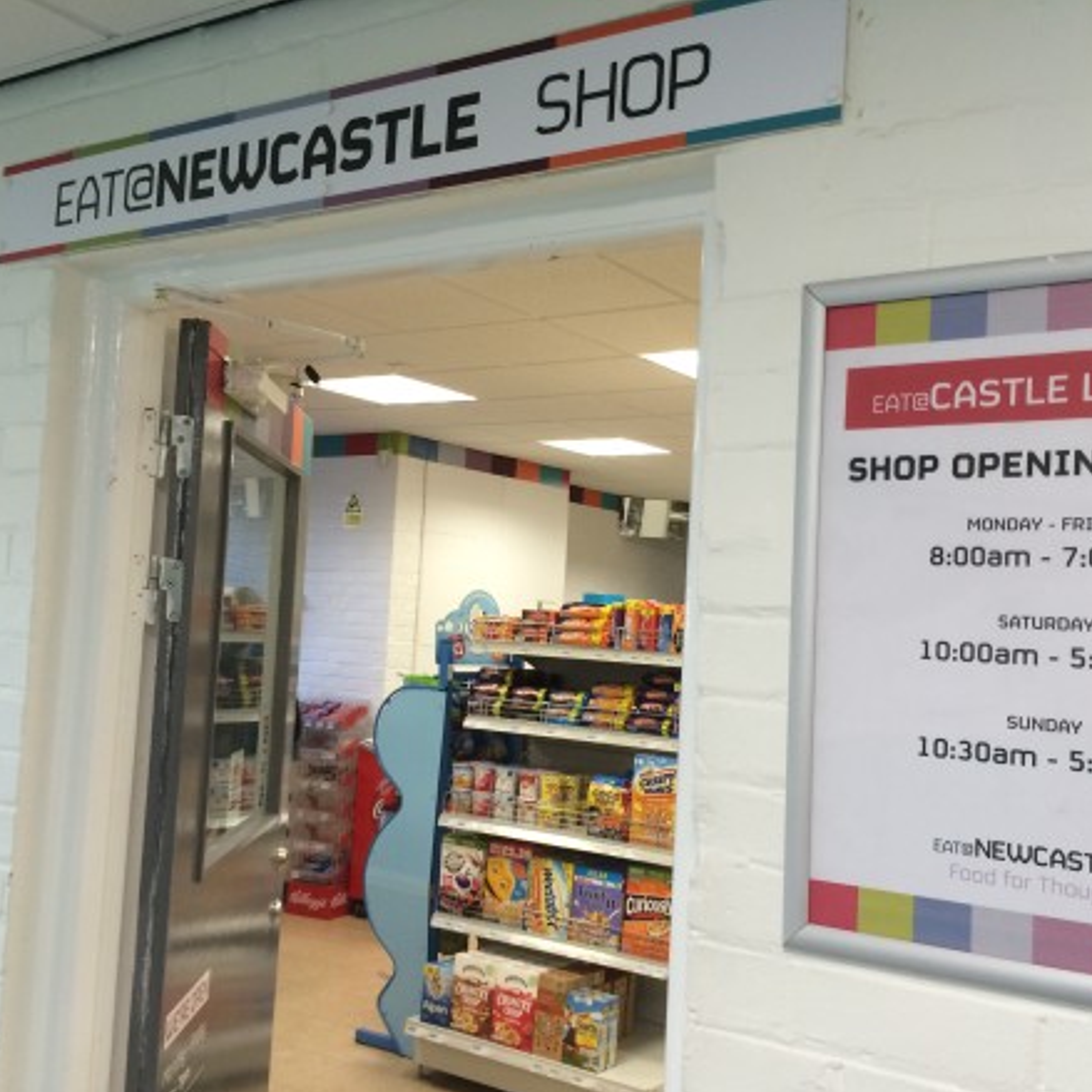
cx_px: 637
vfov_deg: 47.2
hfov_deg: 47.0
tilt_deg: +3.7
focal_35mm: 35
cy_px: 557
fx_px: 1249
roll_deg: -1.2
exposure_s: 1/33
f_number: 2.2
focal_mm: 4.15
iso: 64
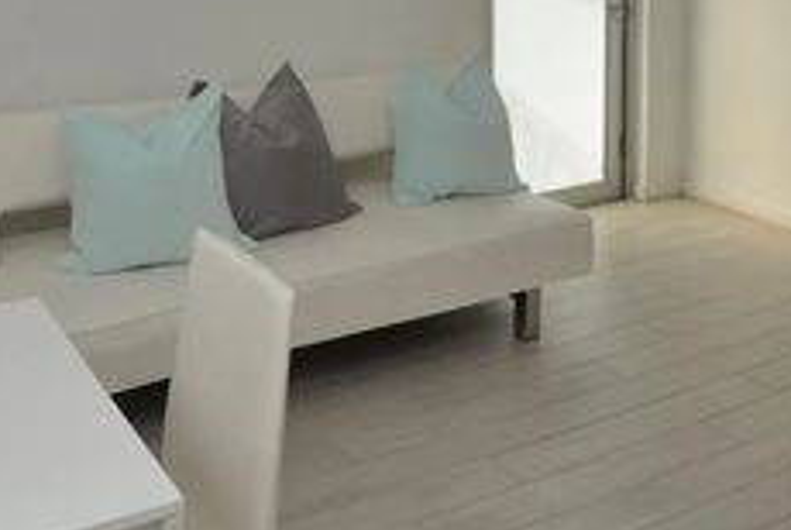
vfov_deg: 25.2
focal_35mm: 50
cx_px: 423
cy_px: -50
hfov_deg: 39.5
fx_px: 1100
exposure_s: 1/125
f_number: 5.6
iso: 100
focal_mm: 18
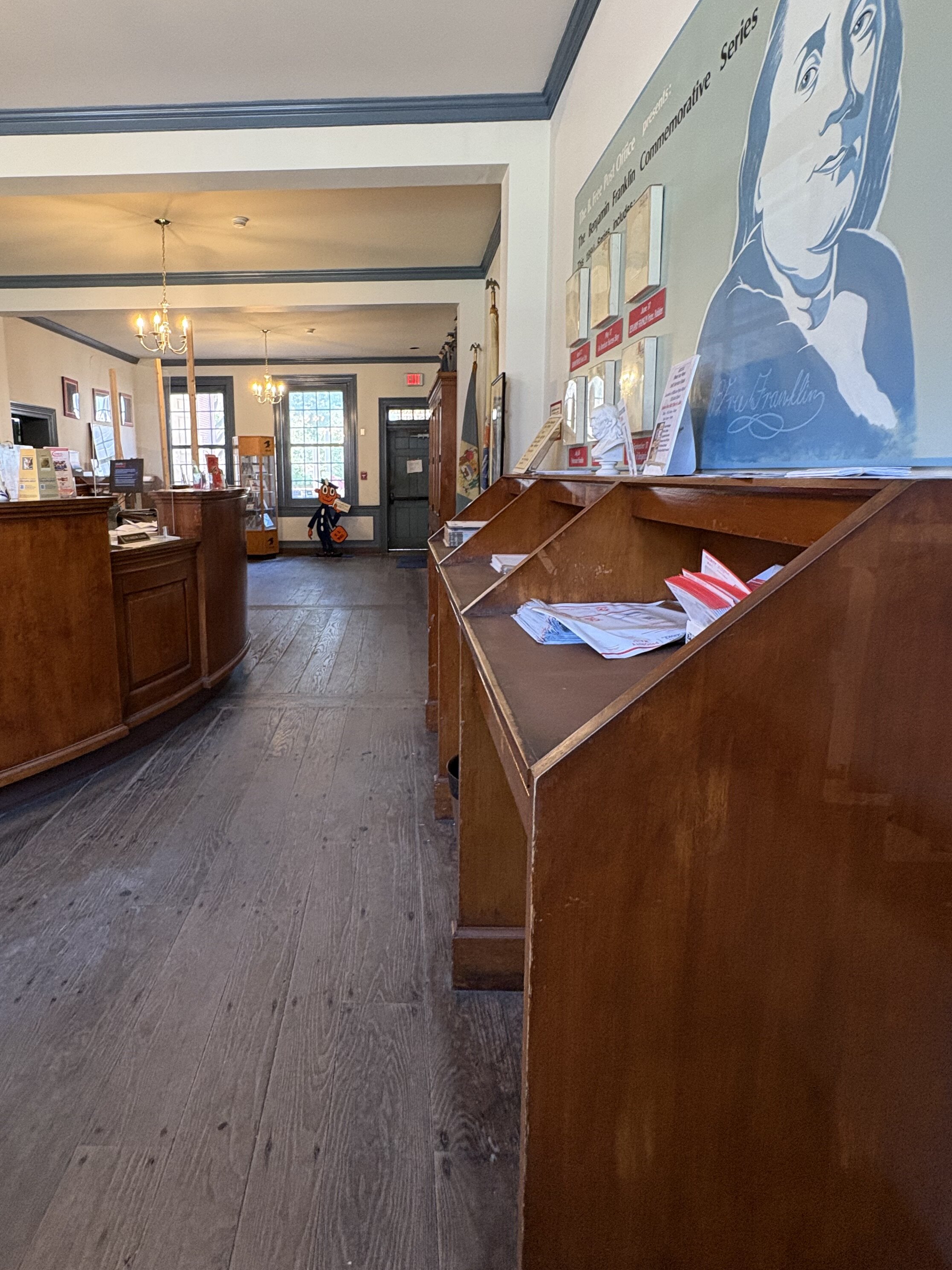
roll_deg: +1.2
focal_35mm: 19
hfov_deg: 68.0
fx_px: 697
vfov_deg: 84.5
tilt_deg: -8.5
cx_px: 379
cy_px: 580
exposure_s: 1/60
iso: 320
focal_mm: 2.22
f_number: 2.2
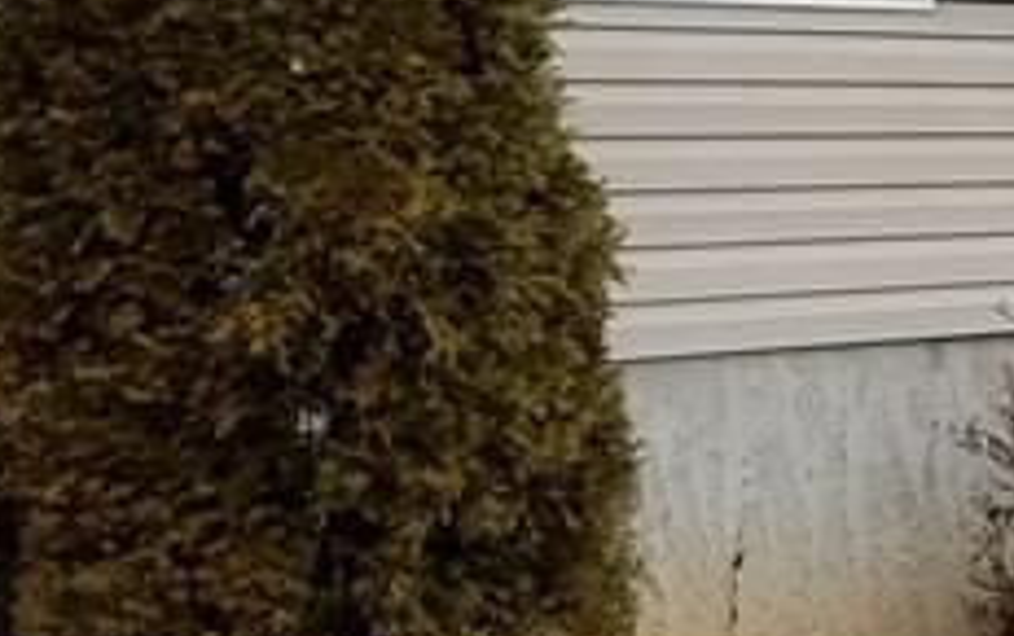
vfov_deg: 10.6
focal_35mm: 122
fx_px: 3376
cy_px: -140
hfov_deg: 16.2
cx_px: 1304
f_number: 1.7
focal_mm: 4.2
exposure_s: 1/386
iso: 50
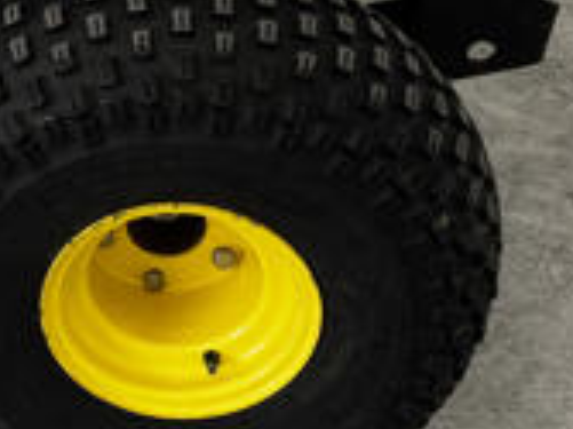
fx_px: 1902
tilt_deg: -27.8
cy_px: -237
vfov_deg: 12.2
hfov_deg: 15.8
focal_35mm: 115
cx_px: -285
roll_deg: +2.3
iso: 64
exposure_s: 1/120
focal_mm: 6.76
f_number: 1.78
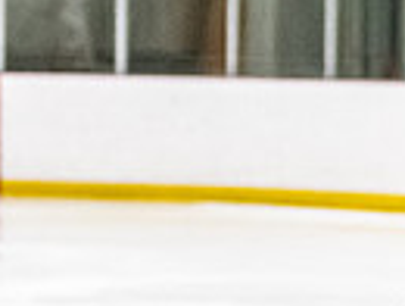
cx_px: 724
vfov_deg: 2.4
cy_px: 779
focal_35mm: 617
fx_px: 7232
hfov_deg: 3.2
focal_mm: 85
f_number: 2.8
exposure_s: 1/800
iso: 3200
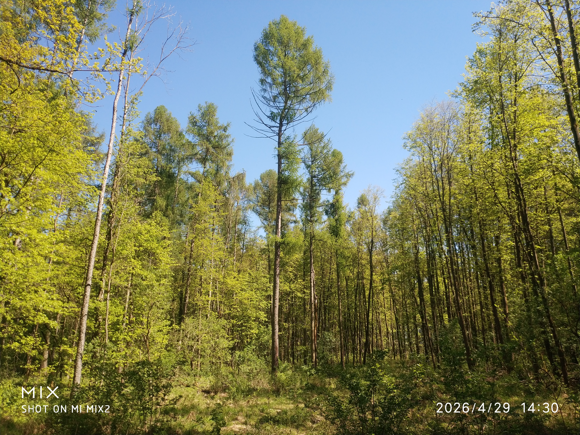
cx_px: 290
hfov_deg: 56.8
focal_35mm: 32
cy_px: 218
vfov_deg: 44.2
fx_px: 536
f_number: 2
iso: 100
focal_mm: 4.5
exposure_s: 1/545
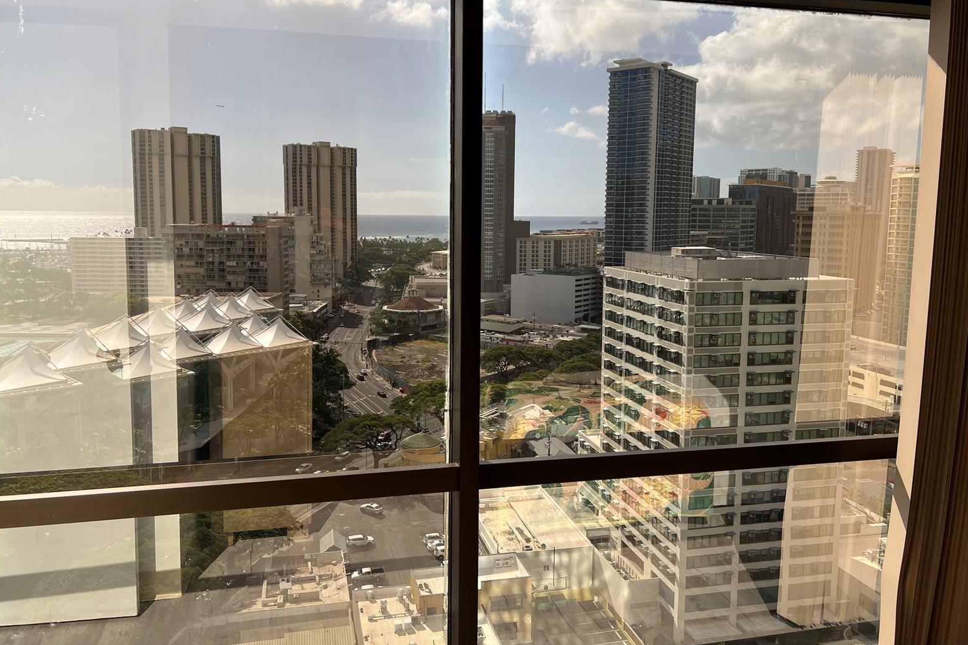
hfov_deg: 65.5
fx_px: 753
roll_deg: -0.8
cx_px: 475
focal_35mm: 28
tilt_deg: -6.1
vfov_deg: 46.3
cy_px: 283
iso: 50
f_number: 1.5
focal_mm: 5.7
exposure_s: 1/1112
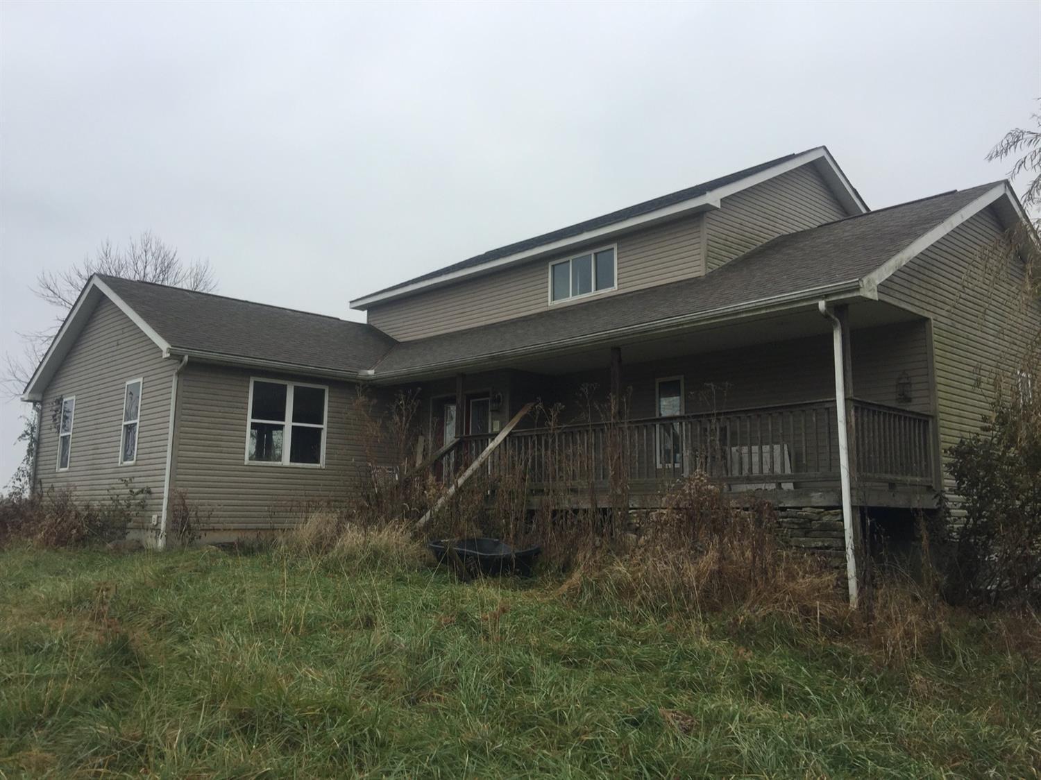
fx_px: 872
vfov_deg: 48.2
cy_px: 390
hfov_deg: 61.7
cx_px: 520
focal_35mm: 29
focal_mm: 4.15
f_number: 2.2
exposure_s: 1/659
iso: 32
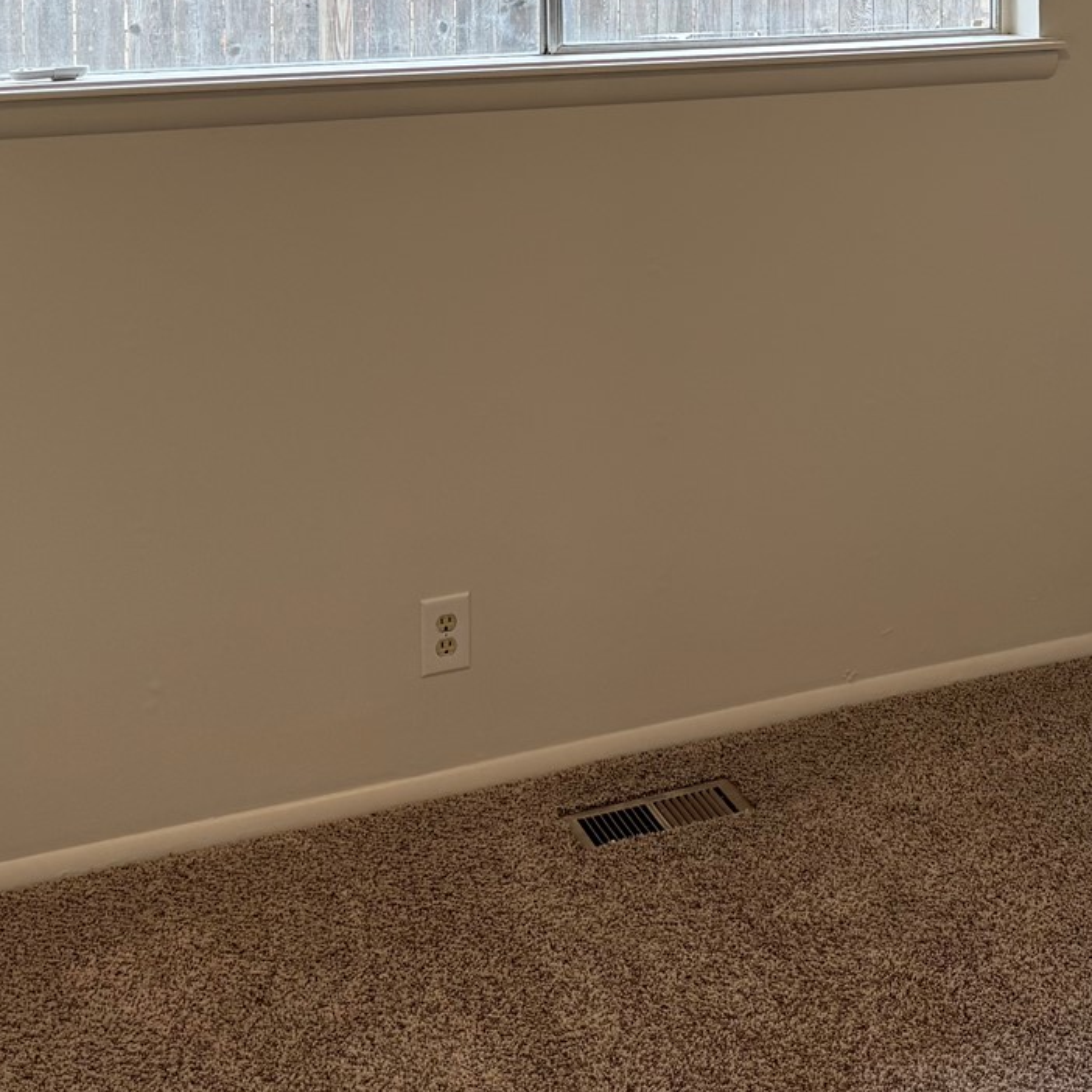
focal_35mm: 58
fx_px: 2070
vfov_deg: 28.0
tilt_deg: -4.4
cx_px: 908
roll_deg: +1.0
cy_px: 30
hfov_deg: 28.8
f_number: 1.78
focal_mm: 6.76
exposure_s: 1/135
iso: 80
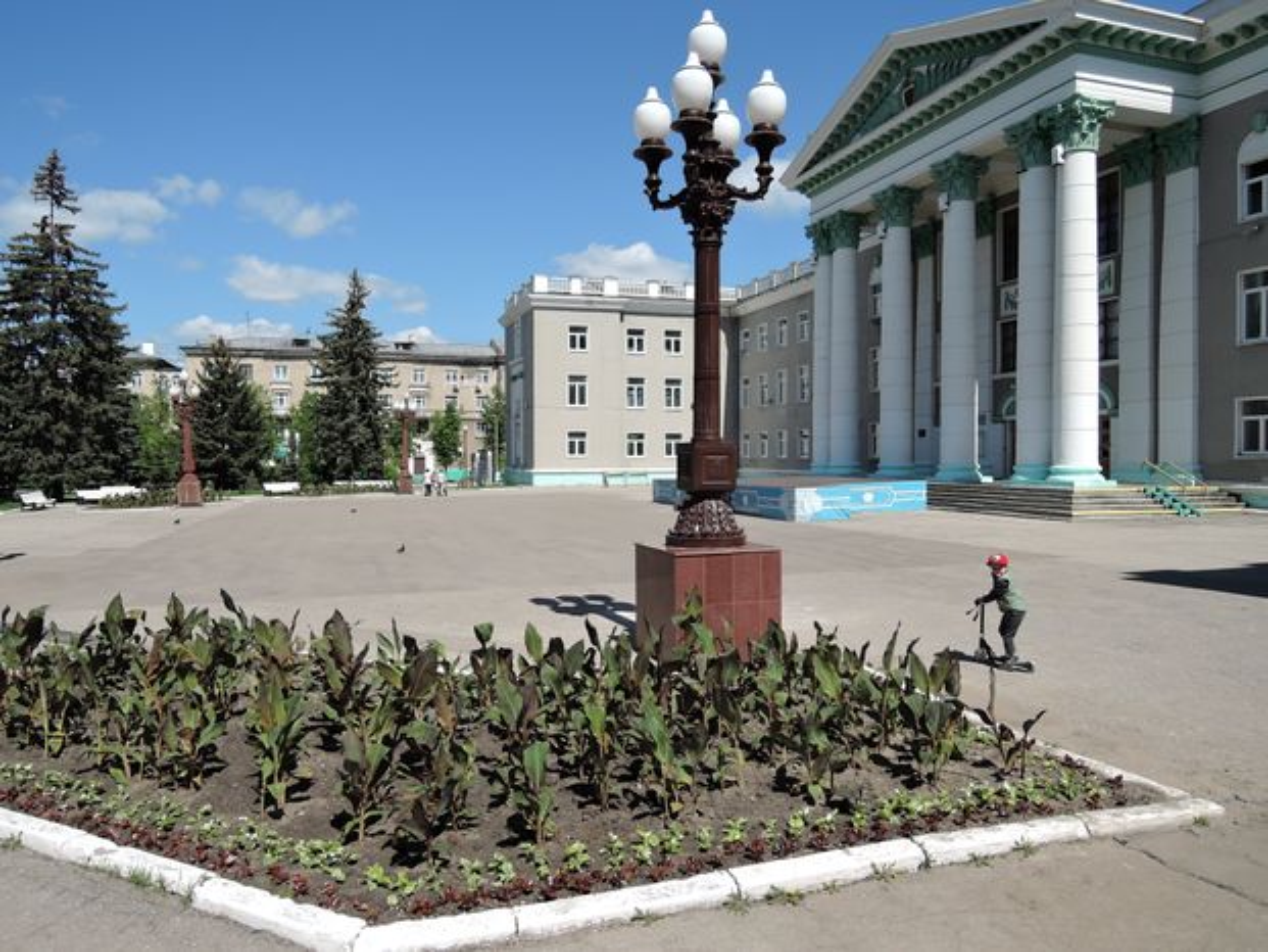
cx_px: 634
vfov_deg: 56.8
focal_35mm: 24
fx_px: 879
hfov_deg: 71.6
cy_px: 476
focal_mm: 5.1
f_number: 2.8
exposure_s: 1/200
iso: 80
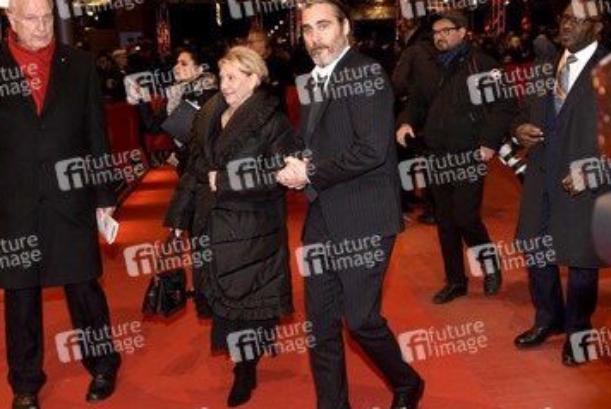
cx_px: 294
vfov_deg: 30.8
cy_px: 213
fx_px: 741
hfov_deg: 44.8
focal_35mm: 44
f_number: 5
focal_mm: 23
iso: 640
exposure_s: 1/250
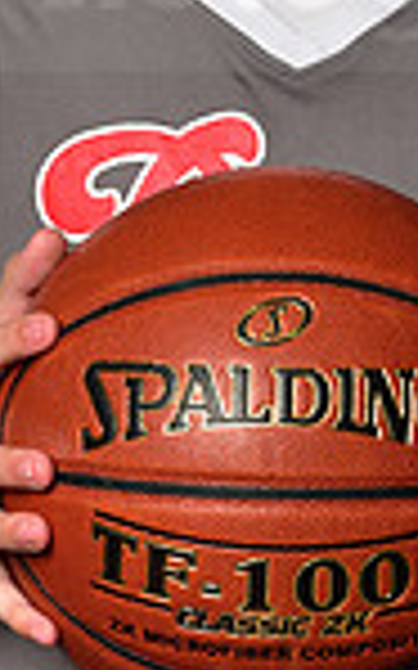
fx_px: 12297
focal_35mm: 674
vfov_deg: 3.1
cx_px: 276
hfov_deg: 1.9
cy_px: -72
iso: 200
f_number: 4.5
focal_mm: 170
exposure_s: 1/250
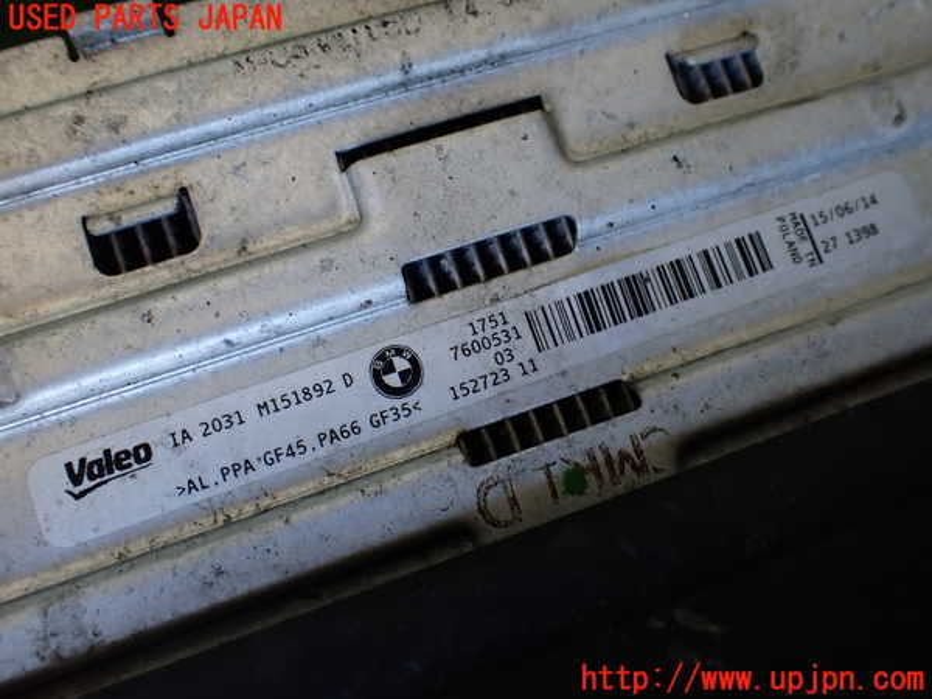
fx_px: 808
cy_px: 350
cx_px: 466
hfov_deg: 60.0
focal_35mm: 30
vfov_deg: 46.8
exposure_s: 1/125
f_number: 2.3
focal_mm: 5.4
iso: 320
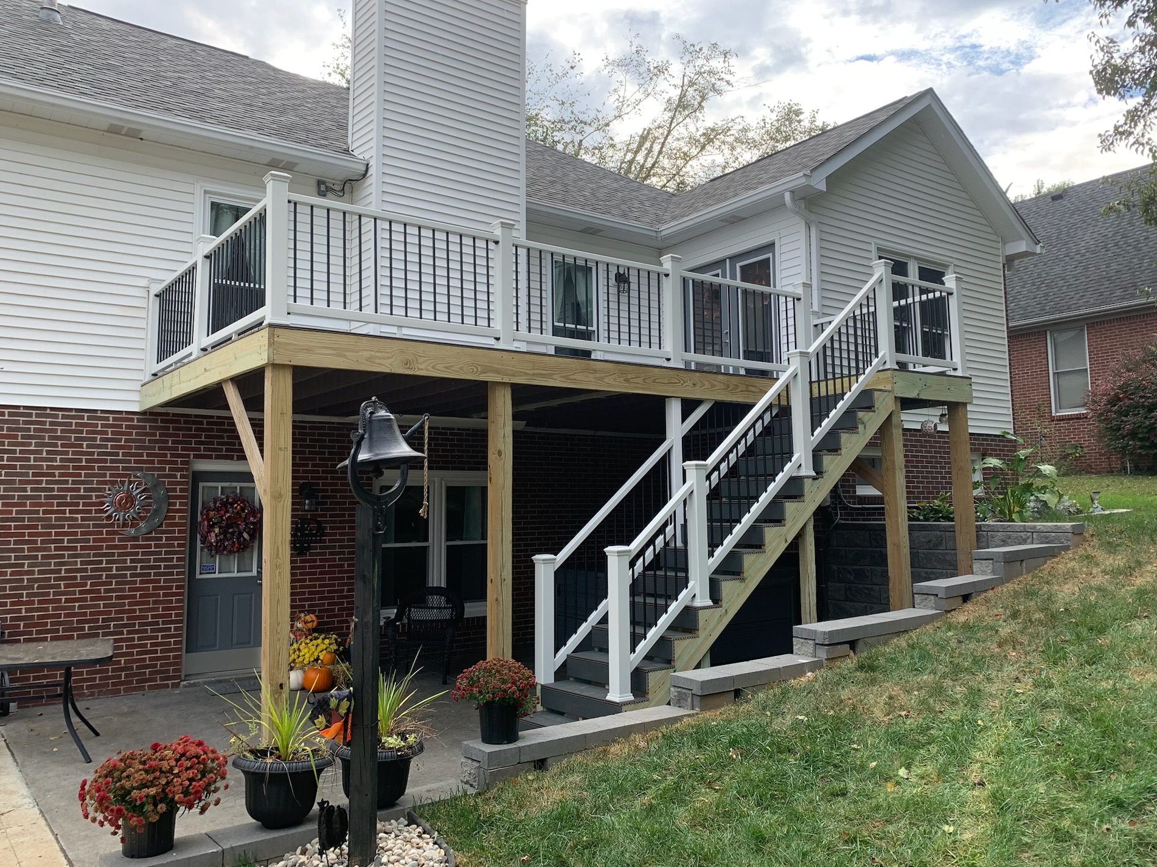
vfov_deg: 49.7
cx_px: 605
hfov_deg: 63.4
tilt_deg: +4.2
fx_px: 936
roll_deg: +1.3
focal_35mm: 28
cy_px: 426
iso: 25
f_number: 1.8
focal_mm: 4.25
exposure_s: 1/476
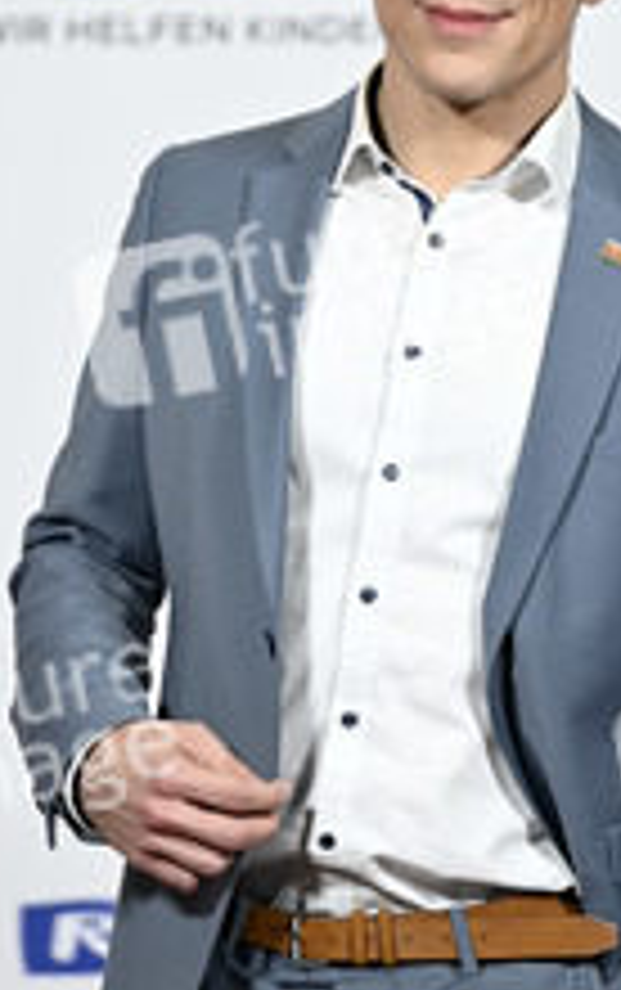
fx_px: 8238
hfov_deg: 4.3
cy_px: 526
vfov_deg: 6.9
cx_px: 436
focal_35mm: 305
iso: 1250
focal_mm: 165
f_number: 2.8
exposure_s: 1/640
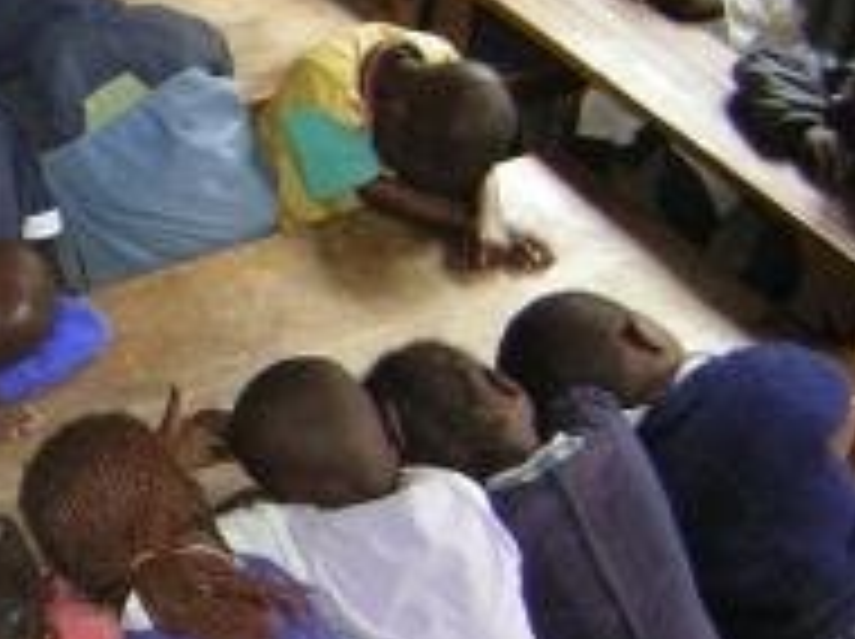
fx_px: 2097
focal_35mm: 85
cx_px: -126
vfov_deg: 17.3
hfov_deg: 21.6
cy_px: 346
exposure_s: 1/60.1
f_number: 2.6
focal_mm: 4.7
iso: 141
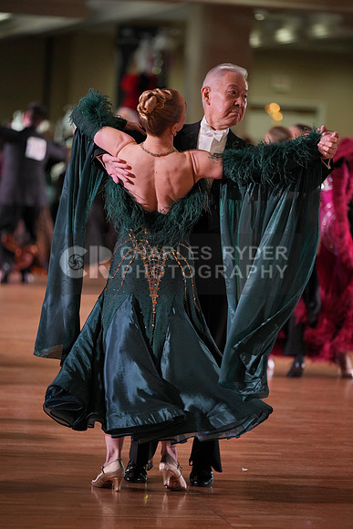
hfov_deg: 8.6
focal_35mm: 159
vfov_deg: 12.9
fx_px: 2337
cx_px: 176
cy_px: 264
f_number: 2.8
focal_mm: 159
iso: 1000
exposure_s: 1/500
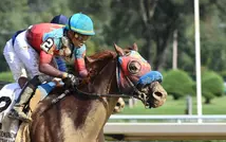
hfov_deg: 3.8
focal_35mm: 549
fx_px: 3383
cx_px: 40
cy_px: 135
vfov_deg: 2.4
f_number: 9
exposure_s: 1/1250
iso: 800
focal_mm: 300
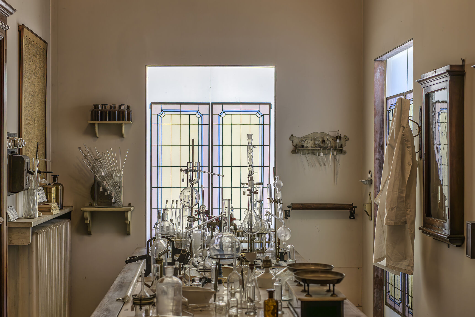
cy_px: 165
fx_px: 765
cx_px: 225
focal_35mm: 58
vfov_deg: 23.4
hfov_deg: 34.5
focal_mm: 50
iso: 200
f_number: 4
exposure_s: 1/60
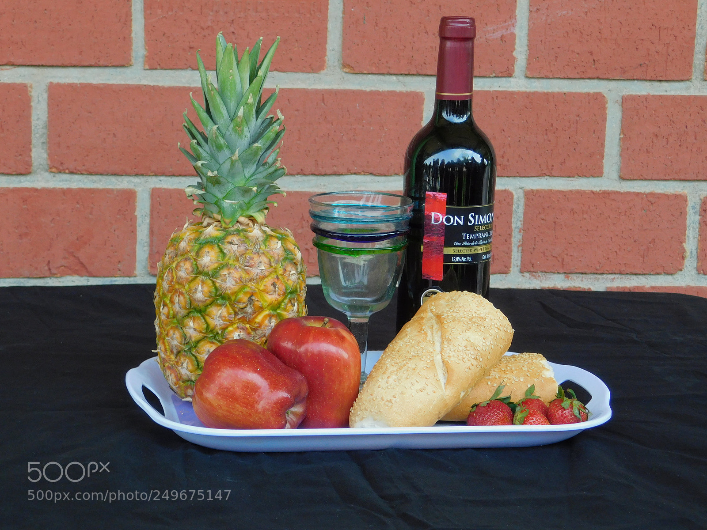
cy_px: 265
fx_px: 1634
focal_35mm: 80
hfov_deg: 24.4
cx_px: 354
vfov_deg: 18.4
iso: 200
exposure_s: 1/100
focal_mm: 14.2
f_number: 4.4
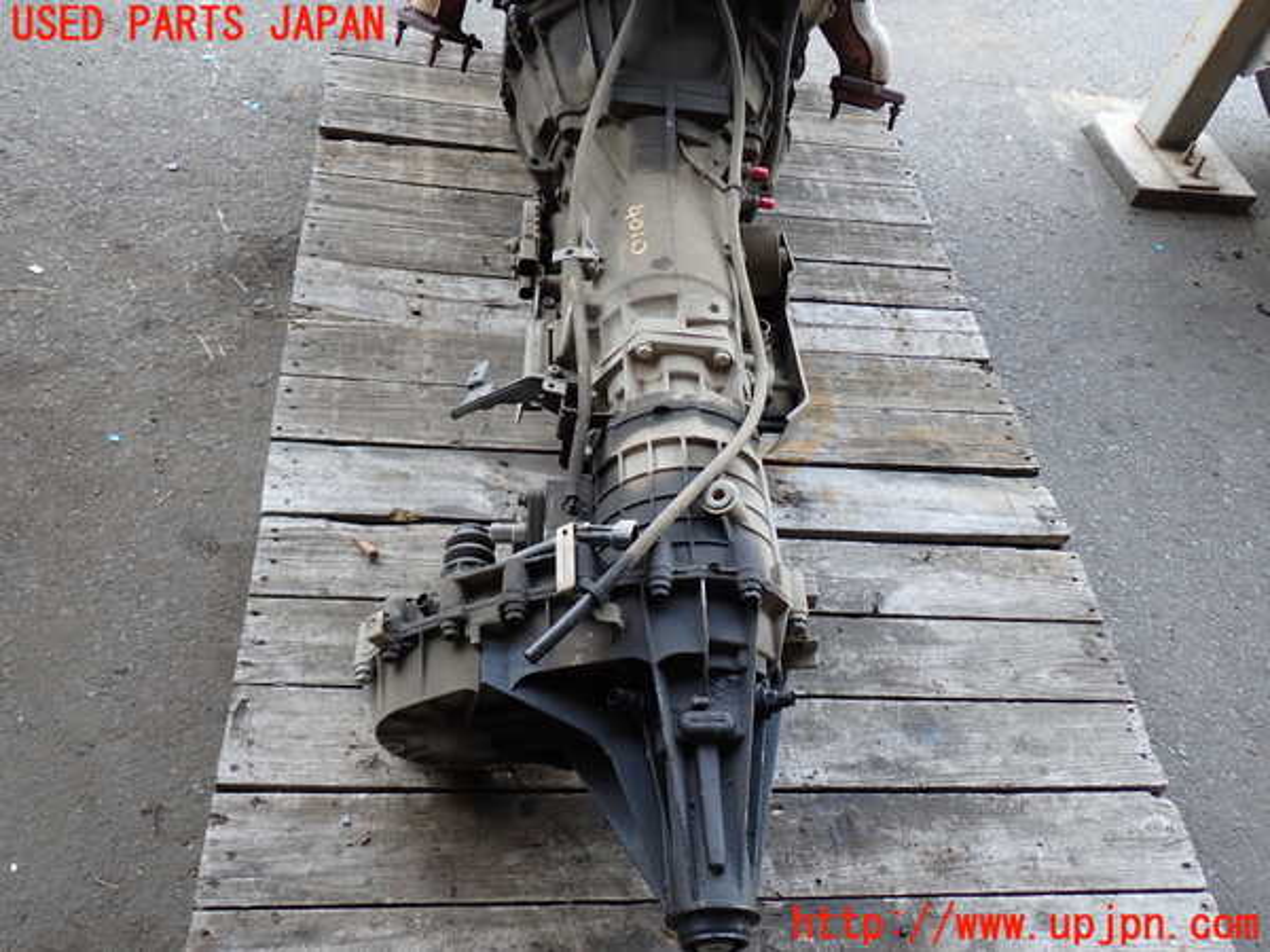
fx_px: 1101
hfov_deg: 60.0
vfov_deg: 46.8
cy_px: 476
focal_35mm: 30
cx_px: 635
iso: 160
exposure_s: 1/60
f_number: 2.3
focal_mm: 5.4
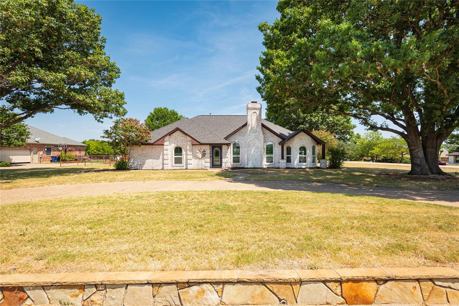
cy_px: 153
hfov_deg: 96.7
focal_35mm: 16
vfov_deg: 73.8
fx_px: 204
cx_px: 230
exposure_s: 1/200
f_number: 7.1
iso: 100
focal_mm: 16
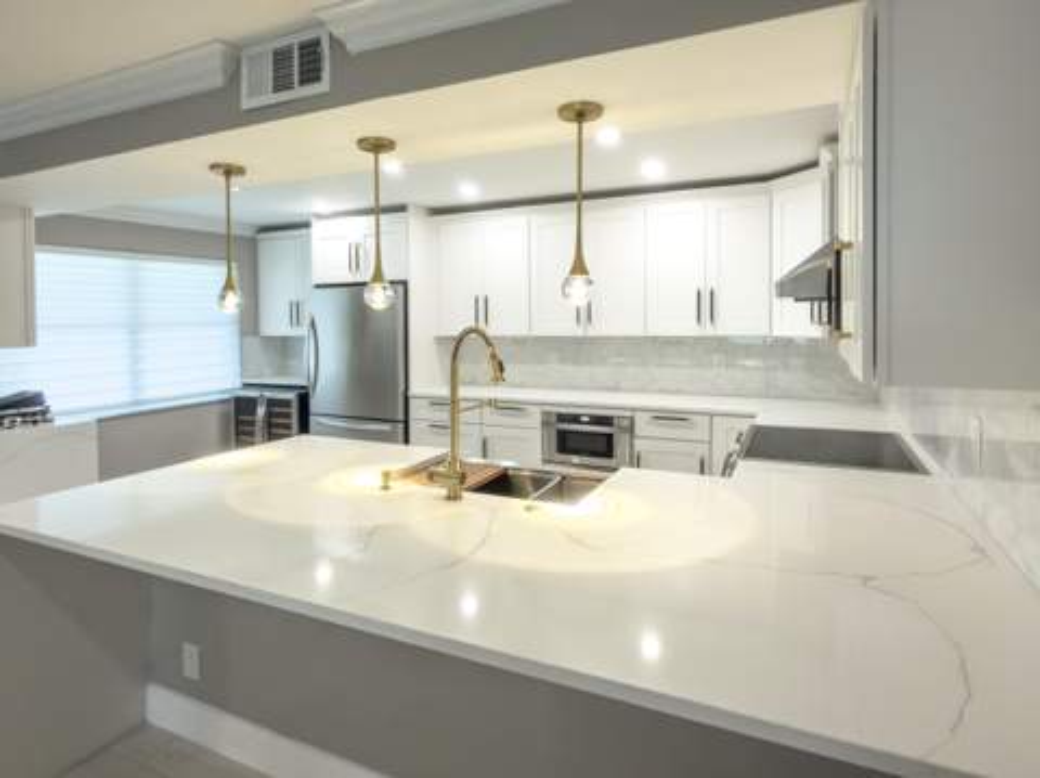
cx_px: 520
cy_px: 389
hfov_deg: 84.7
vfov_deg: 68.6
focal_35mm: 19
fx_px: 570
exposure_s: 1/40
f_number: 2.2
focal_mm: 2.22
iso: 50
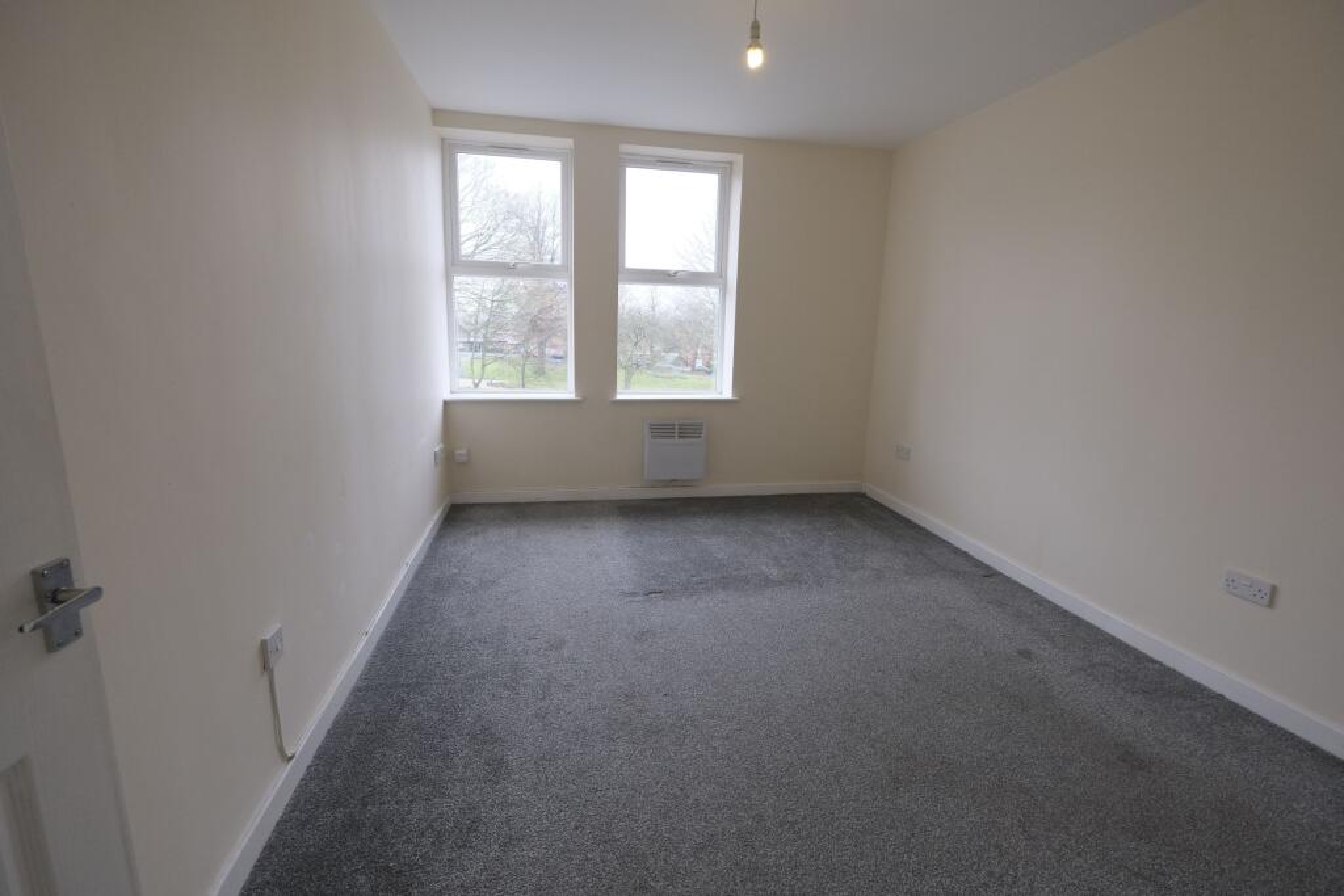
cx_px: 672
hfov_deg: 100.4
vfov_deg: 77.3
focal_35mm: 15
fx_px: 560
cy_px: 448
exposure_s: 1/125
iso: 1000
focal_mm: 10
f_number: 4
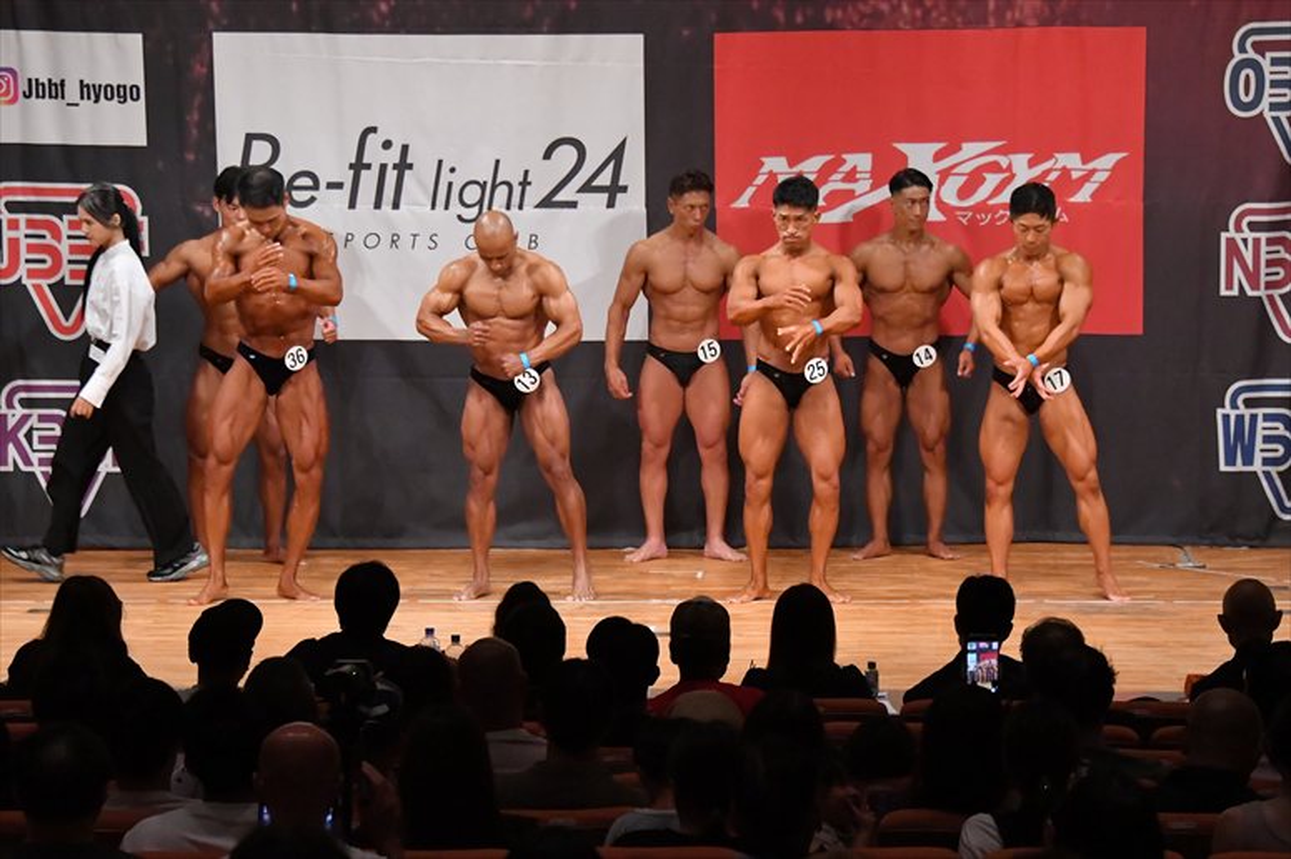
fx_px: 5628
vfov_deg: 8.7
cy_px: 430
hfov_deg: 13.1
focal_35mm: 157
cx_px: 646
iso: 8000
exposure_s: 1/400
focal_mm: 105
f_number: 5.6
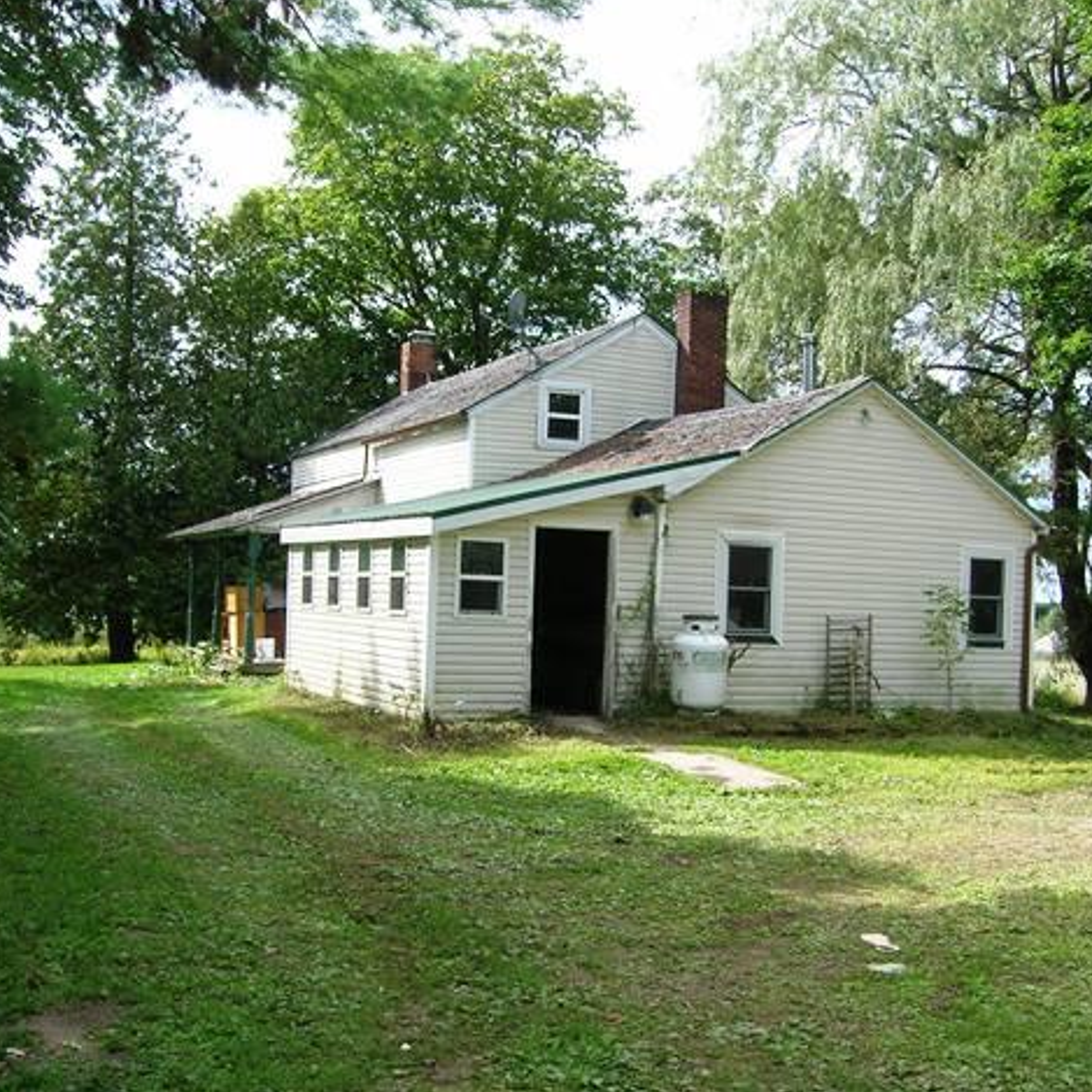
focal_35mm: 41
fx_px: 1463
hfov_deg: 40.9
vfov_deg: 40.9
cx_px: 584
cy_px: 538
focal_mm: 5.7
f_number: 4.9
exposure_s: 1/165
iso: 50
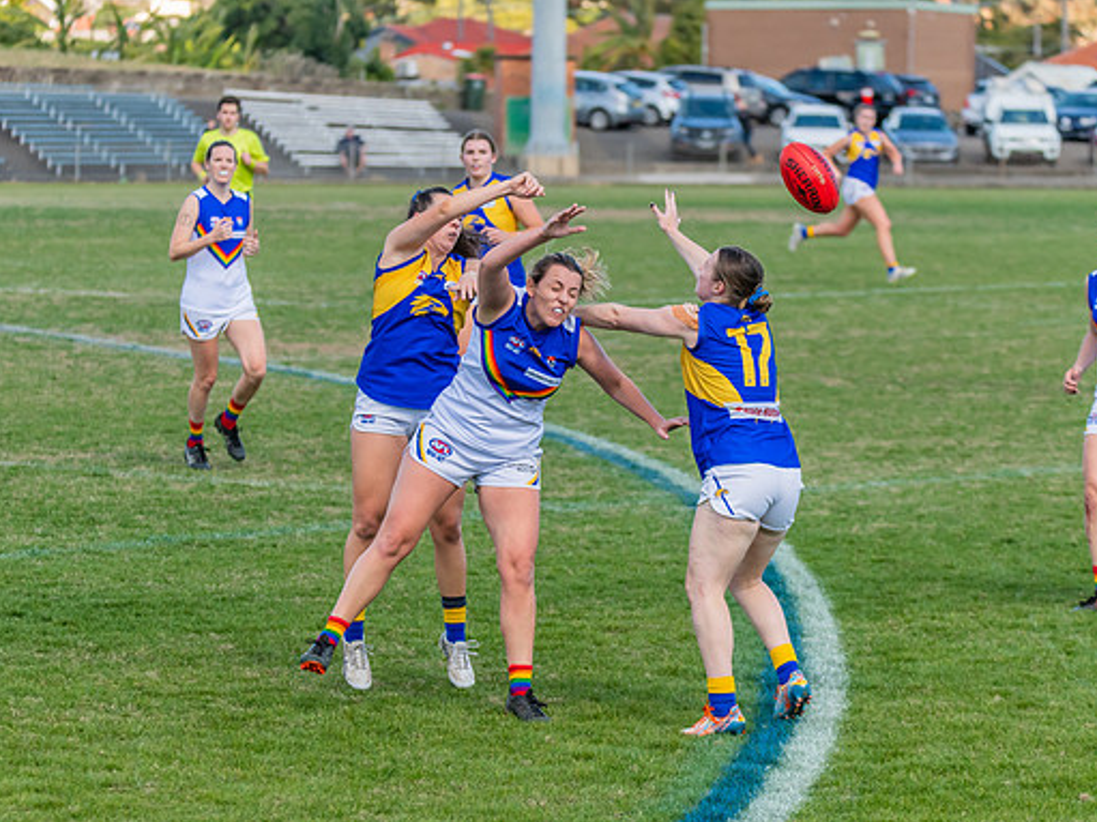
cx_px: 503
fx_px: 5861
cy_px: 357
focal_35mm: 185
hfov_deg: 10.7
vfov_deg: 8.0
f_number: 5
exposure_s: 1/1600
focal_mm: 150
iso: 800
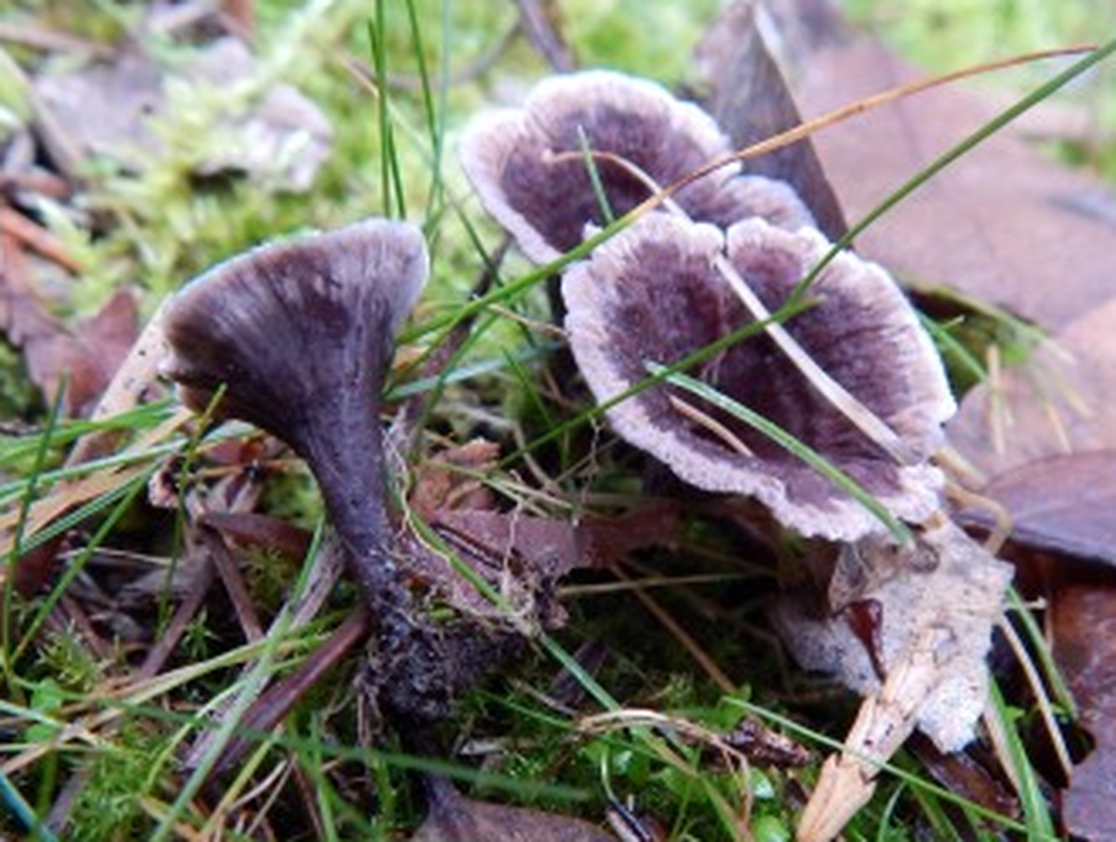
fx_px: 775
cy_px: 396
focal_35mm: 24
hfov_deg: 71.5
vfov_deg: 57.0
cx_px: 572
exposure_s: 1/50
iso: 125
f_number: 3
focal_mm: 4
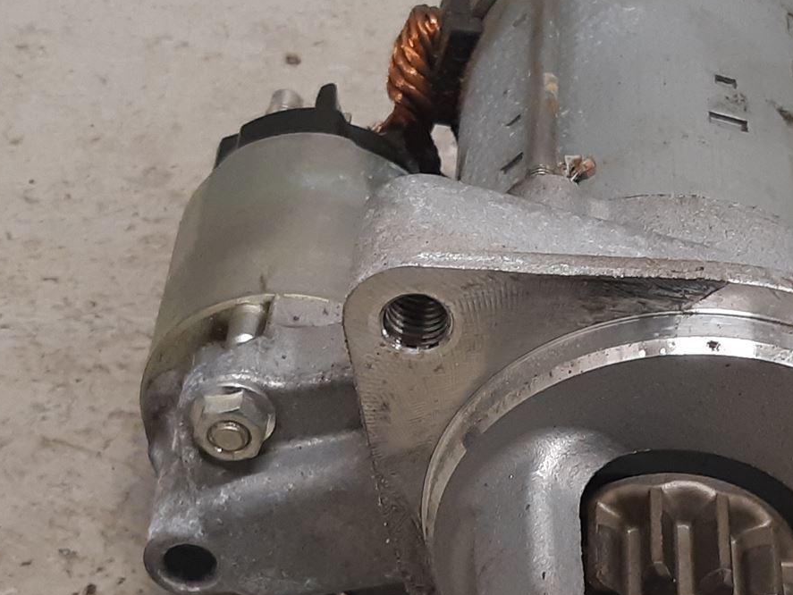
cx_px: 574
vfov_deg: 24.2
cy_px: 448
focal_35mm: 60
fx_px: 1375
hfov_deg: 31.7
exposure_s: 1/50
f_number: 1.7
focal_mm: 3.93
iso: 160
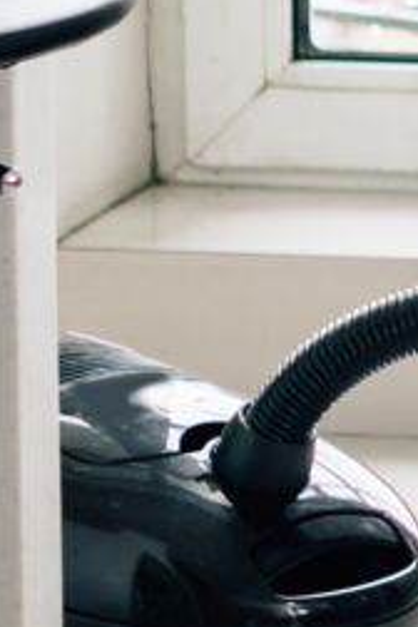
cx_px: 2249
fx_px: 8864
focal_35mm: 509
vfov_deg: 4.0
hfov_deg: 2.6
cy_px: -593
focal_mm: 50
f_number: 2.8
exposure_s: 1/160
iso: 250
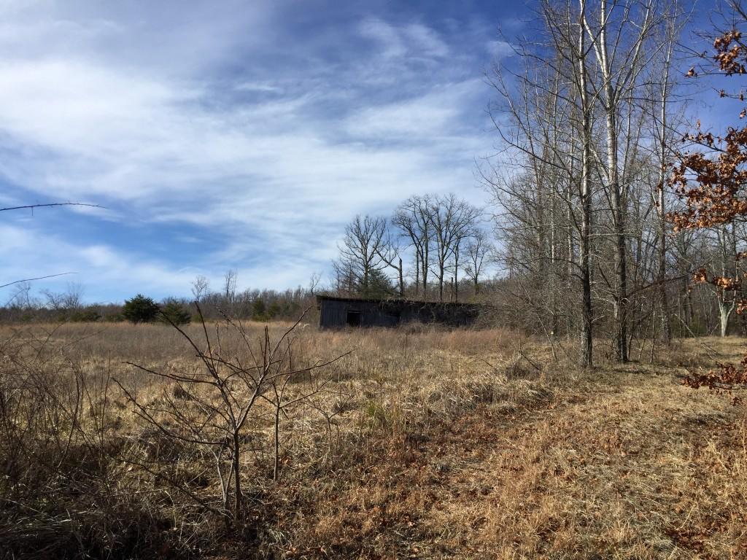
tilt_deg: +10.1
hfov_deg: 61.7
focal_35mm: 29
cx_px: 374
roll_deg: -3.2
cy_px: 280
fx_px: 626
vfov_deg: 48.2
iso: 32
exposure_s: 1/2475
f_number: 2.2
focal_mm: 4.15
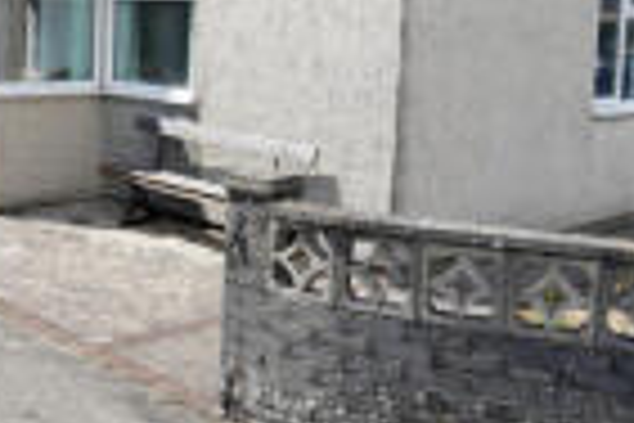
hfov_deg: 36.2
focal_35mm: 54
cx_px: 173
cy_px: 97
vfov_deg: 24.7
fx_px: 951
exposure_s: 1/400
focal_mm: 16
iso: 100
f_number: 5.6
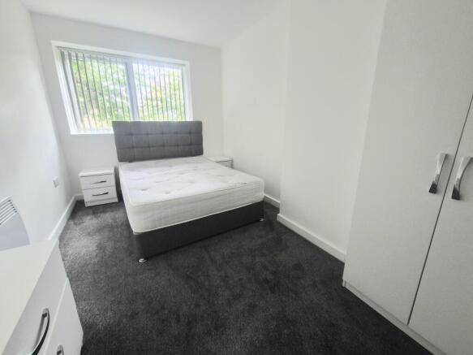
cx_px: 236
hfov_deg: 106.2
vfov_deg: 89.9
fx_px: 178
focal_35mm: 13
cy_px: 178
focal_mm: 2.2
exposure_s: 1/50
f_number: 2.2
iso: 200
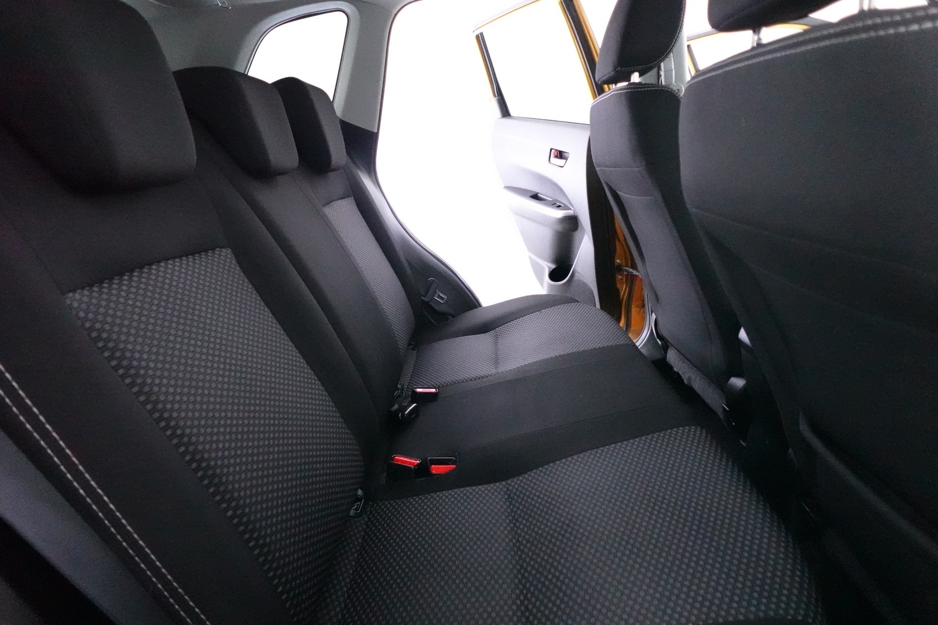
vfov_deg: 61.9
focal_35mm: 20
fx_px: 521
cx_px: 469
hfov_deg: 84.0
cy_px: 312
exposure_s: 1/80
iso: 6400
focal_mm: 7.6
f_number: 2
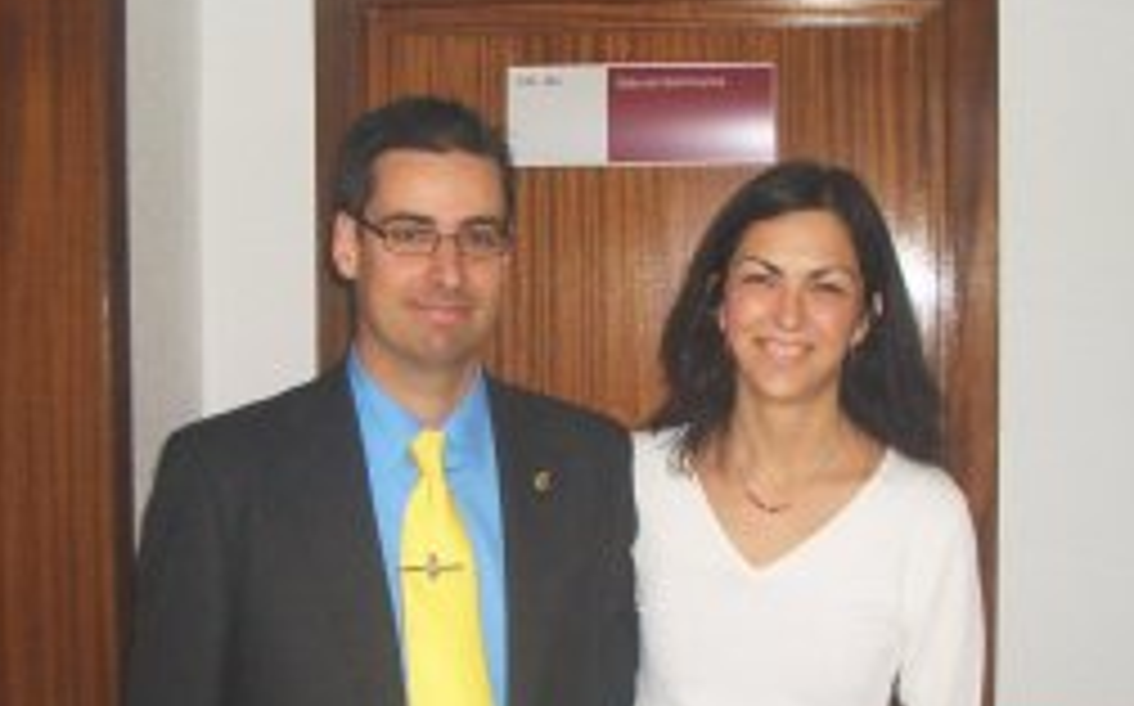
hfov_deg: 34.6
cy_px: 423
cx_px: 598
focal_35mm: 59
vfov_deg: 21.9
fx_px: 1822
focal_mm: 5.8
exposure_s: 1/60
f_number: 2.6
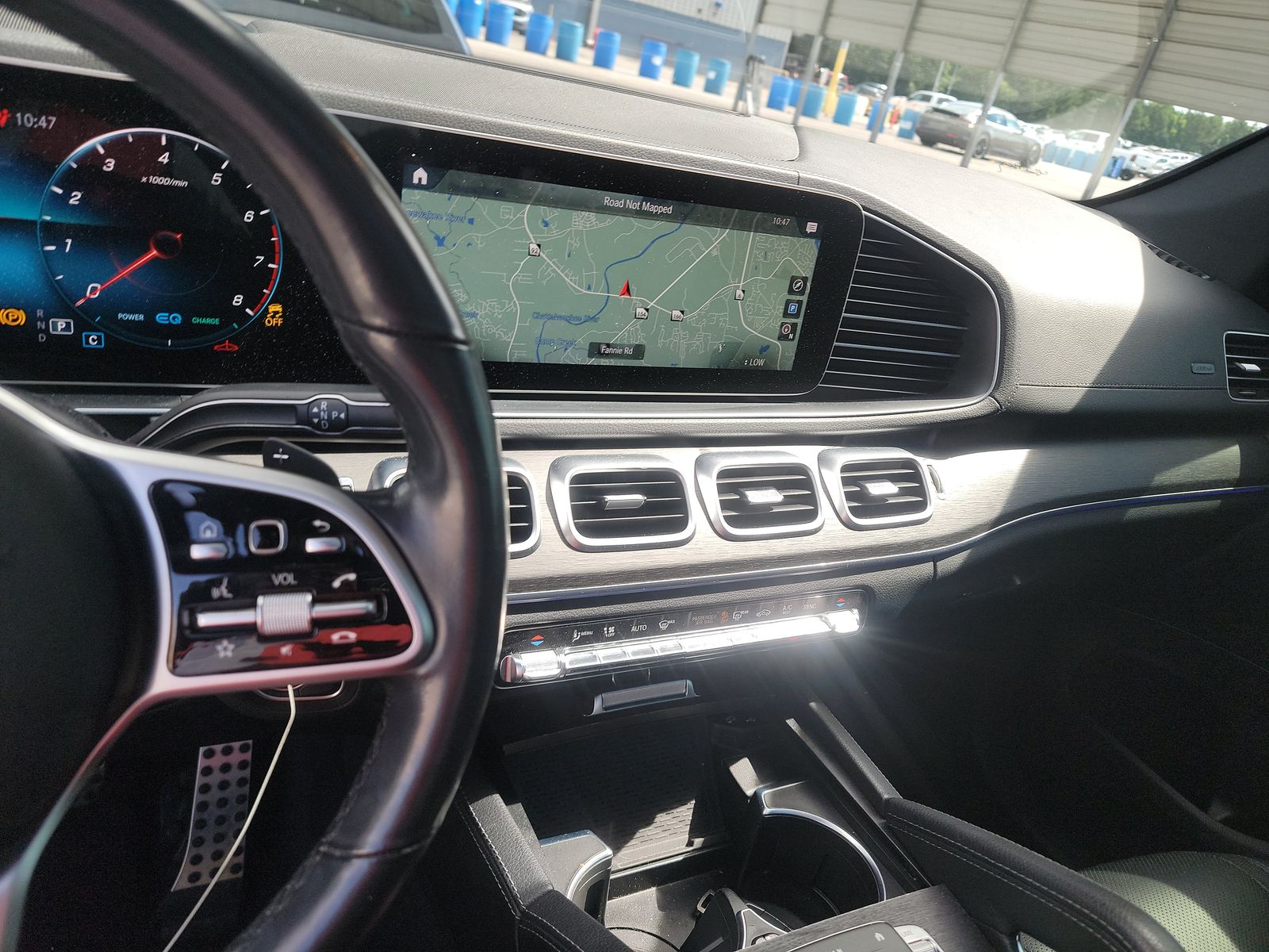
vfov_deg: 56.8
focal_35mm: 24
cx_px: 634
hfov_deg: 71.6
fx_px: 880
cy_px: 476
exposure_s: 1/119
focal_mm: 6.7
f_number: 1.8
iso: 51
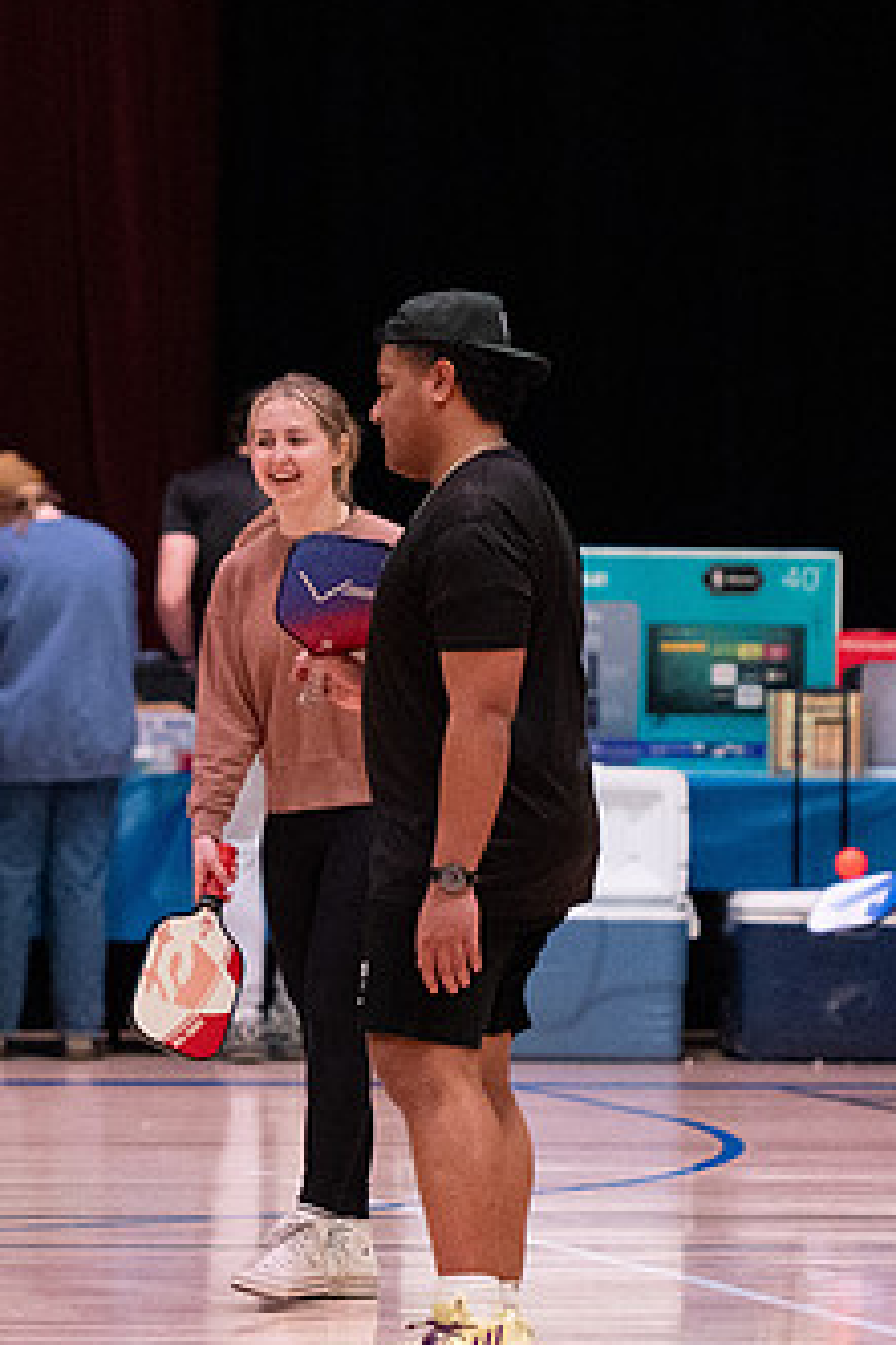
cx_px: 269
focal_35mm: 346
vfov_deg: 6.0
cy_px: 660
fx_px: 12930
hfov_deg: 4.0
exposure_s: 1/800
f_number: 2.8
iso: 10000
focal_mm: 145
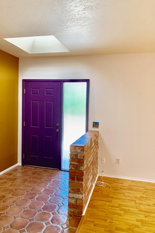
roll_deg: -1.2
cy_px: 115
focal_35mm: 28
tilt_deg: -3.5
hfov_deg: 46.4
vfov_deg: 65.5
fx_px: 181
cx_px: 77
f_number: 1.8
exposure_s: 1/120
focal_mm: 4.25
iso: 100
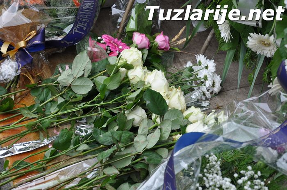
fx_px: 597
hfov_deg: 27.0
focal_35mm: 75
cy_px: 95
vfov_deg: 18.1
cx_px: 144
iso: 220
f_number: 5.6
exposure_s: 1/125
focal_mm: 50
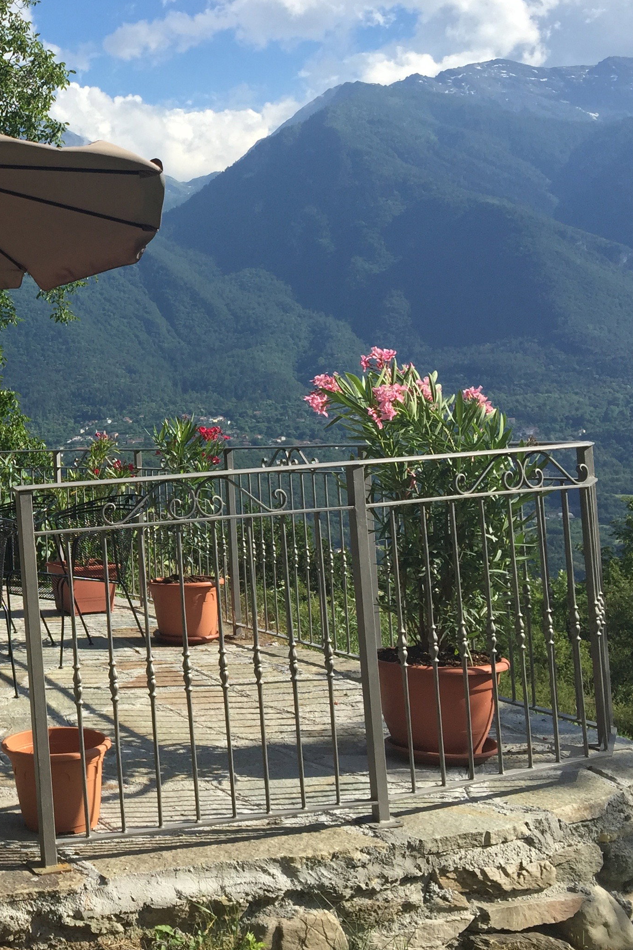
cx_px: -87
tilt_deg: +0.2
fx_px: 1266
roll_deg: +3.5
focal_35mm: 48
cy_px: 436
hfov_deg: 25.7
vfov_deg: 41.1
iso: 32
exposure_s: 1/1522
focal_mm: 4.15
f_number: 2.2
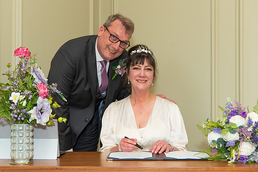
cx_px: 123
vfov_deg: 20.9
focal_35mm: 65
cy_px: 91
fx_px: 465
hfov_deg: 31.0
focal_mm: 52
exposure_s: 1/60
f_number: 5.6
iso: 400
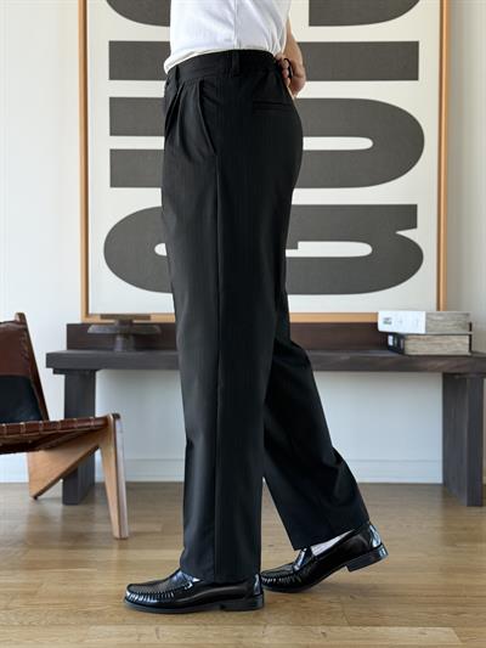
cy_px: 324
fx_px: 898
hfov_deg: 30.3
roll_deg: -0.4
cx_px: 243
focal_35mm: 48
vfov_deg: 39.6
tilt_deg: -1.2
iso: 100
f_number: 1.78
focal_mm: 6.76
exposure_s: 1/174
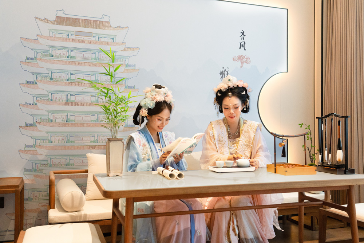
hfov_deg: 55.8
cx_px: 182
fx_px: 344
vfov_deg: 38.9
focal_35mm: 34
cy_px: 122
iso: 3200
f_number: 4
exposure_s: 1/200
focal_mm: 34
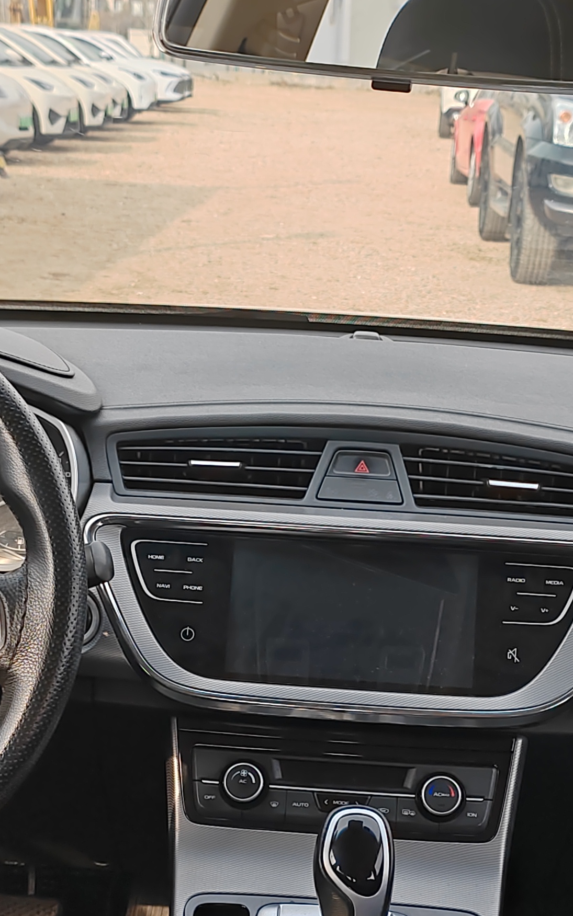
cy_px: 705
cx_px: 310
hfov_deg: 20.3
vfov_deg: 31.3
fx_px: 1599
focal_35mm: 64
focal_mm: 6.14
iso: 50
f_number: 1.8
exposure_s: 1/140
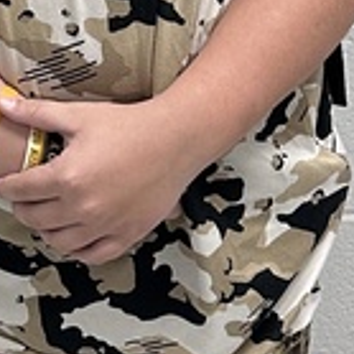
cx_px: -160
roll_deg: -0.4
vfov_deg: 11.0
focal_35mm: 156
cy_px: -56
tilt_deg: -12.7
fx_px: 1805
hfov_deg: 10.8
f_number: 1.78
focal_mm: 6.86
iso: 200
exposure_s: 1/60
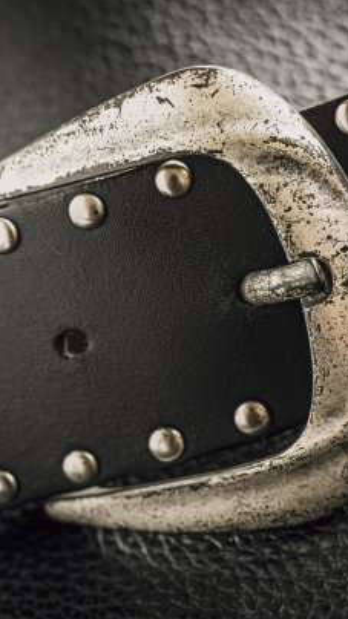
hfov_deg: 9.0
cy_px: 308
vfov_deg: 15.9
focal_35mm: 135
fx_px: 2216
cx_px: 113
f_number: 7.1
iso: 100
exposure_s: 1/5
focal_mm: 85
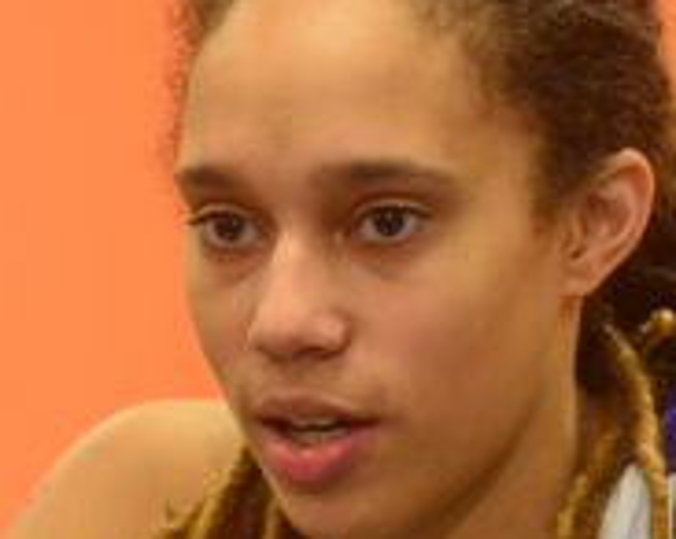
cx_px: 443
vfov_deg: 2.8
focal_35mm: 549
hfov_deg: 3.5
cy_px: 432
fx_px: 10972
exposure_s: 1/100
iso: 1600
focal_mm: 180
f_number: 4
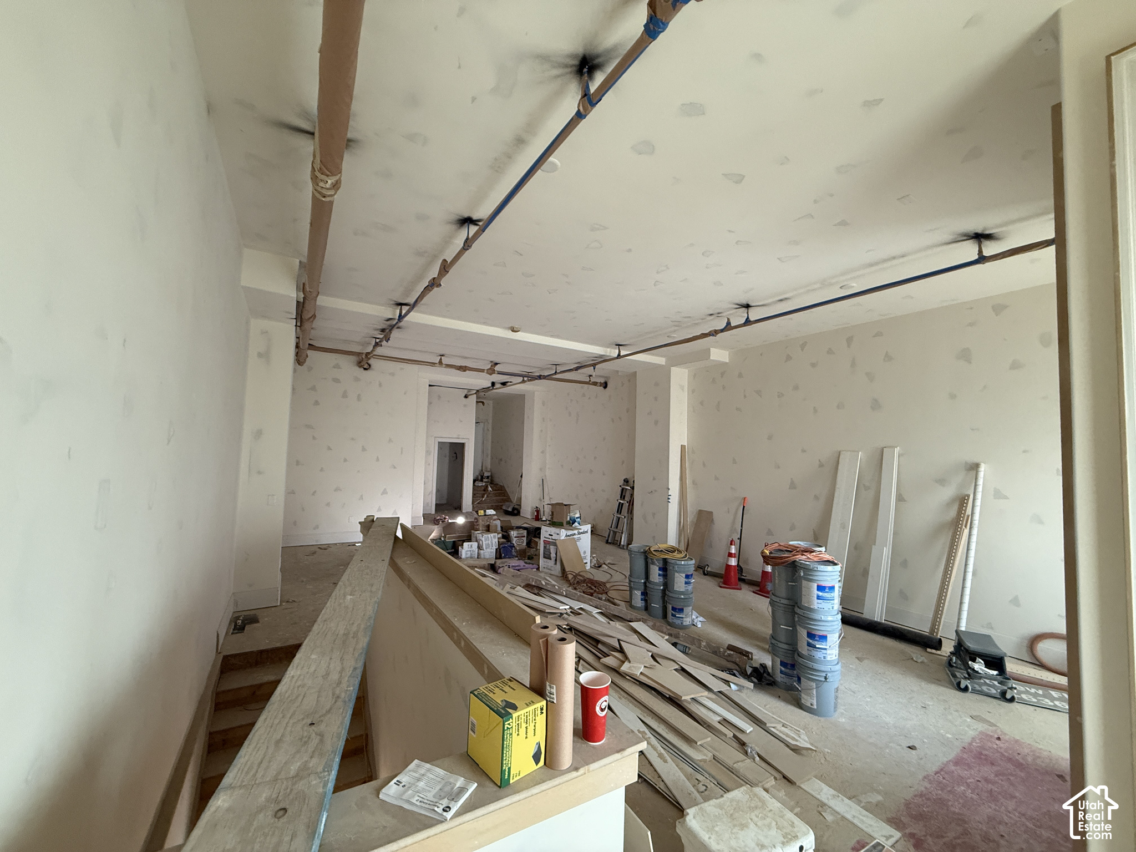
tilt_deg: +3.1
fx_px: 459
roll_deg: -2.4
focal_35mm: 14
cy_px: 426
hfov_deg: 102.1
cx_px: 568
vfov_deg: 85.7
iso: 400
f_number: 2.2
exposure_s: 1/73
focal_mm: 2.22
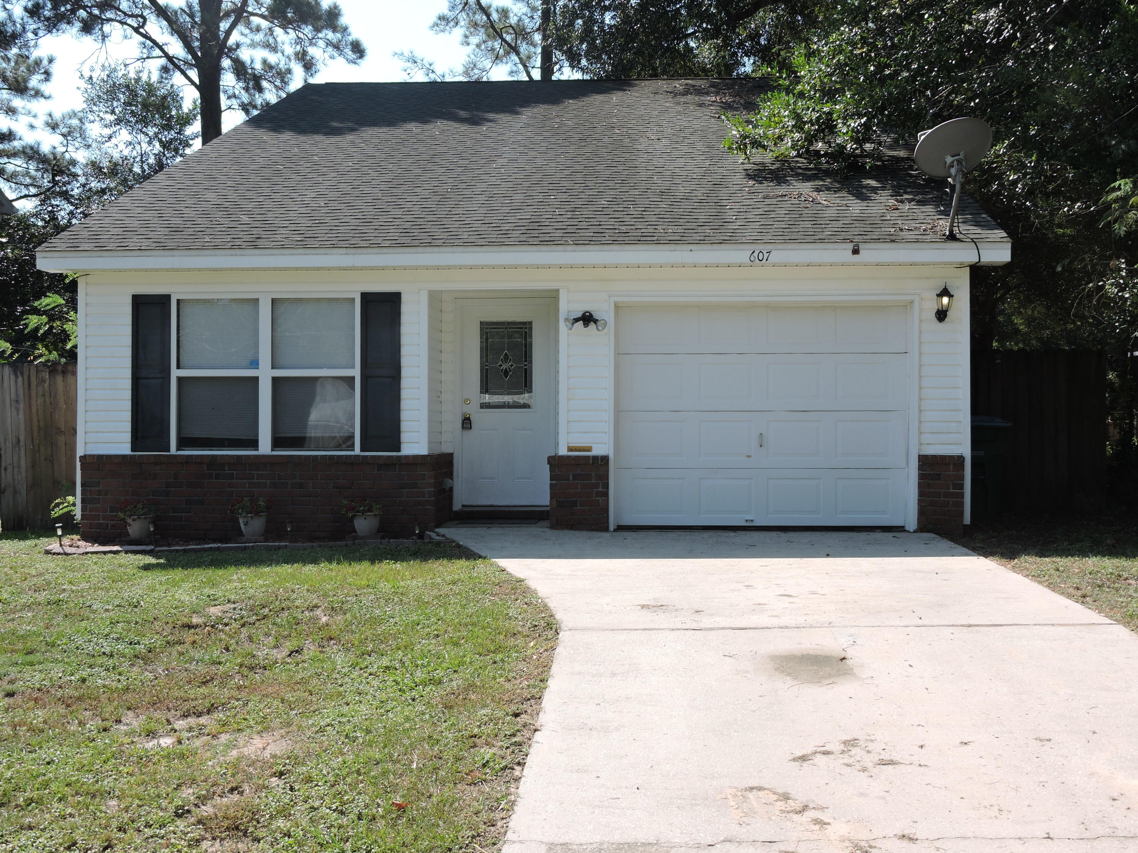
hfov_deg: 46.8
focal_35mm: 40
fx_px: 1315
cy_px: 426
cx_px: 569
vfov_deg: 36.0
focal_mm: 7.2
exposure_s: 1/500
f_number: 3.8
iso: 100
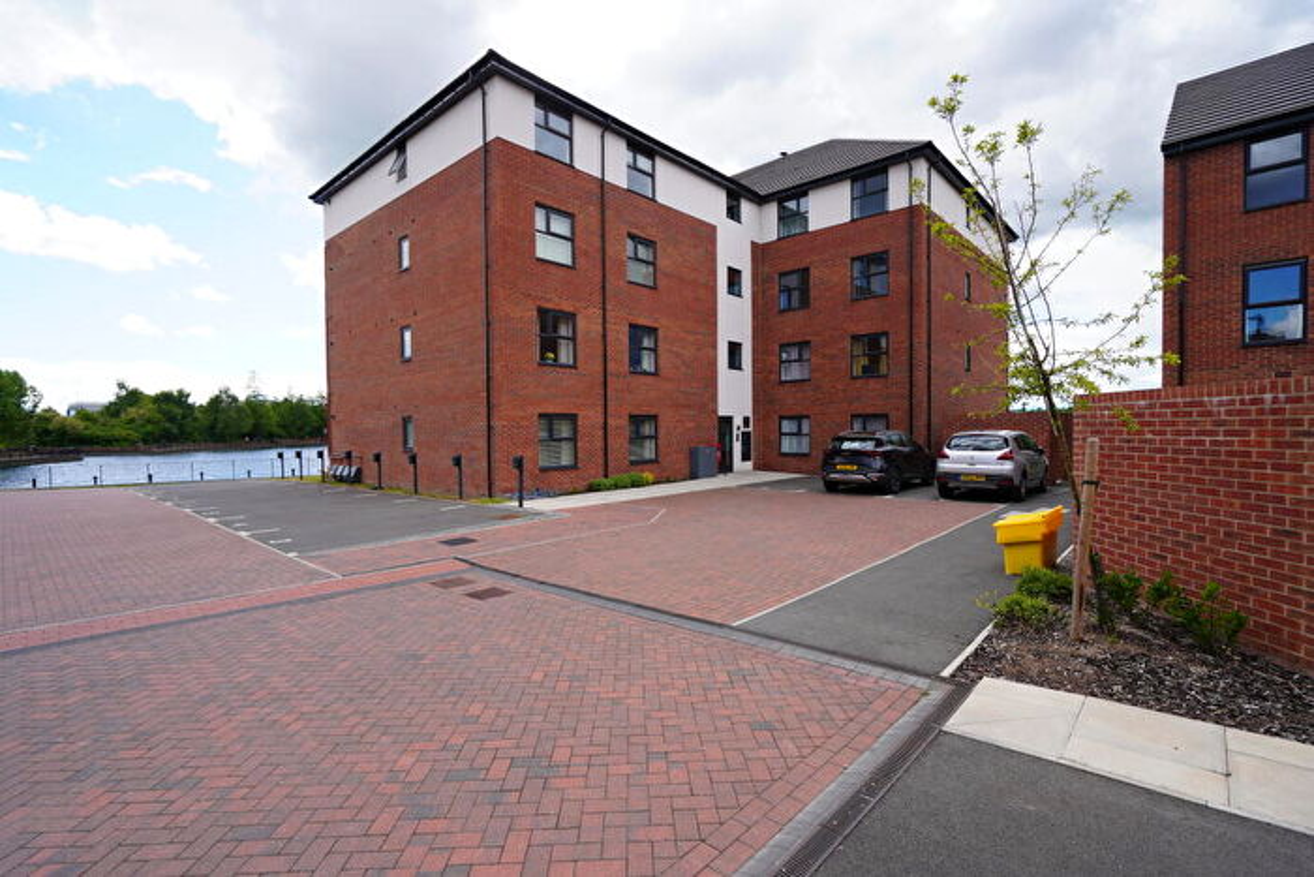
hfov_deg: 96.7
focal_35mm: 16
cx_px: 657
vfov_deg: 73.8
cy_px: 438
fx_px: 584
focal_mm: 16
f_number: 5
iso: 100
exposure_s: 1/250
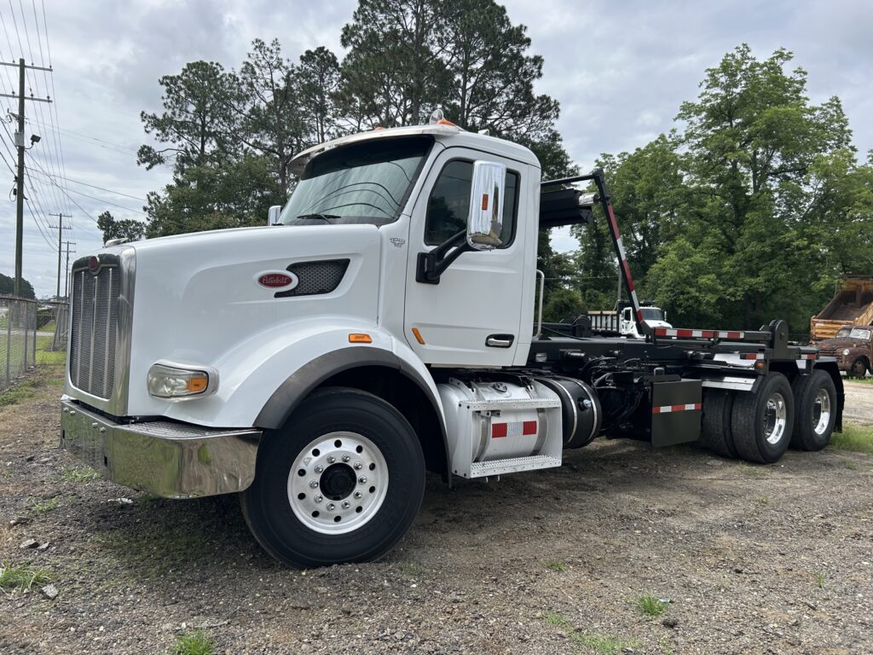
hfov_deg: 67.3
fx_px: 656
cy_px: 328
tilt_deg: -0.8
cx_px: 436
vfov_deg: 53.1
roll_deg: -3.1
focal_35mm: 26
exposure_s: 1/3704
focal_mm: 5.7
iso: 50
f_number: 1.5
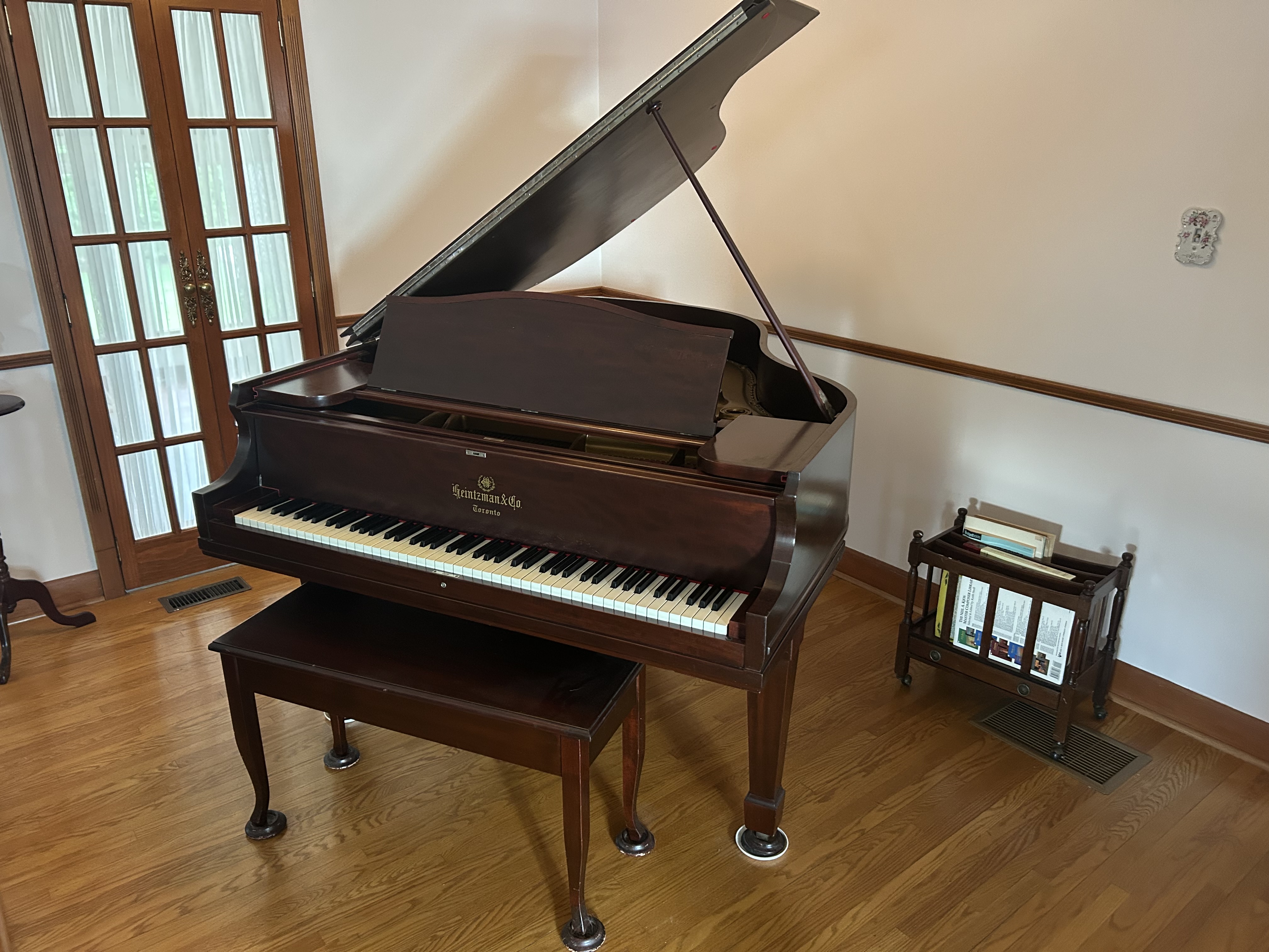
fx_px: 953
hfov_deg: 67.3
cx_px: 634
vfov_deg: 53.1
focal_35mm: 26
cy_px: 476
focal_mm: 5.7
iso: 400
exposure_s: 1/40
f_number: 1.5
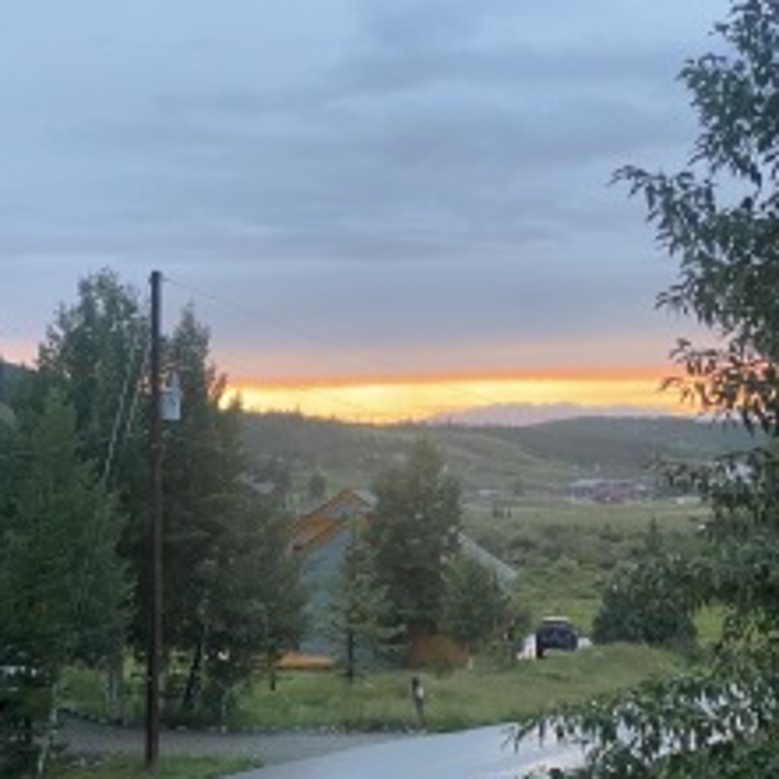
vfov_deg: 22.7
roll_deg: +0.6
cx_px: 296
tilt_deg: -2.0
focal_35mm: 76
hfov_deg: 22.7
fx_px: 1935
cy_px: 465
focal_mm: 6
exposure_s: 1/60
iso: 320
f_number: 2
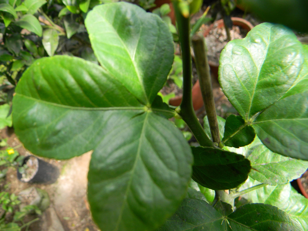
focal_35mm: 28
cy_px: 116
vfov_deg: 49.7
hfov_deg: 63.4
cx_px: 154
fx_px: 249
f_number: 3.5
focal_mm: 5
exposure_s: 1/118
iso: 80
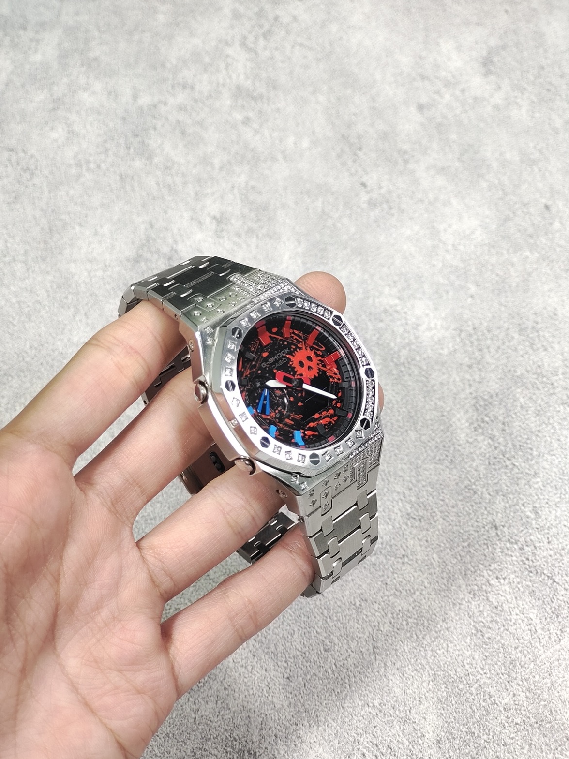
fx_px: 1118
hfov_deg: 28.5
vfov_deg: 37.5
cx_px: 283
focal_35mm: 51
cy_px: 382
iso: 78
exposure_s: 1/100
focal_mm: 7.55
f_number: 2.08
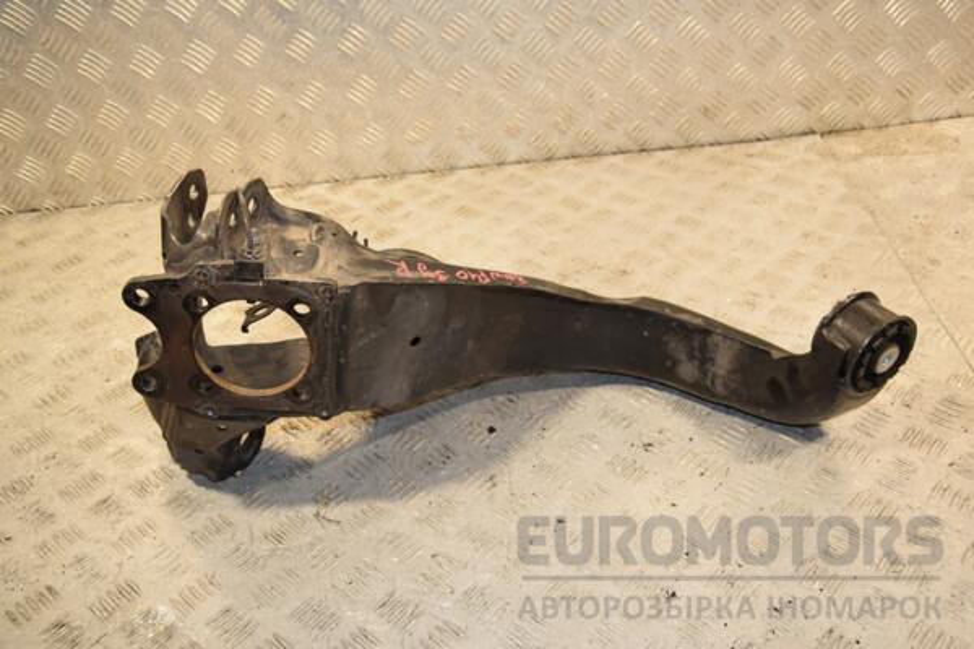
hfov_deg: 53.1
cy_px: 324
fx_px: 974
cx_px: 487
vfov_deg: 36.9
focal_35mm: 36
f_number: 6.3
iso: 800
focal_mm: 24
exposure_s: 1/200
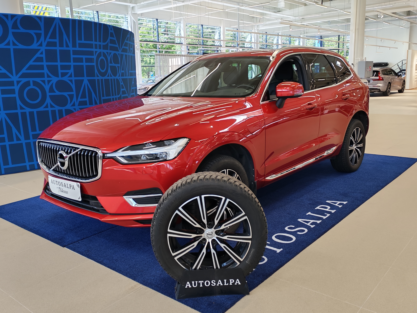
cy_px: 156
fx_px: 398
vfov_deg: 42.9
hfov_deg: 55.4
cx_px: 208
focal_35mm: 33
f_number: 1.9
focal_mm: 6.12
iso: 125
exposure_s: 1/100
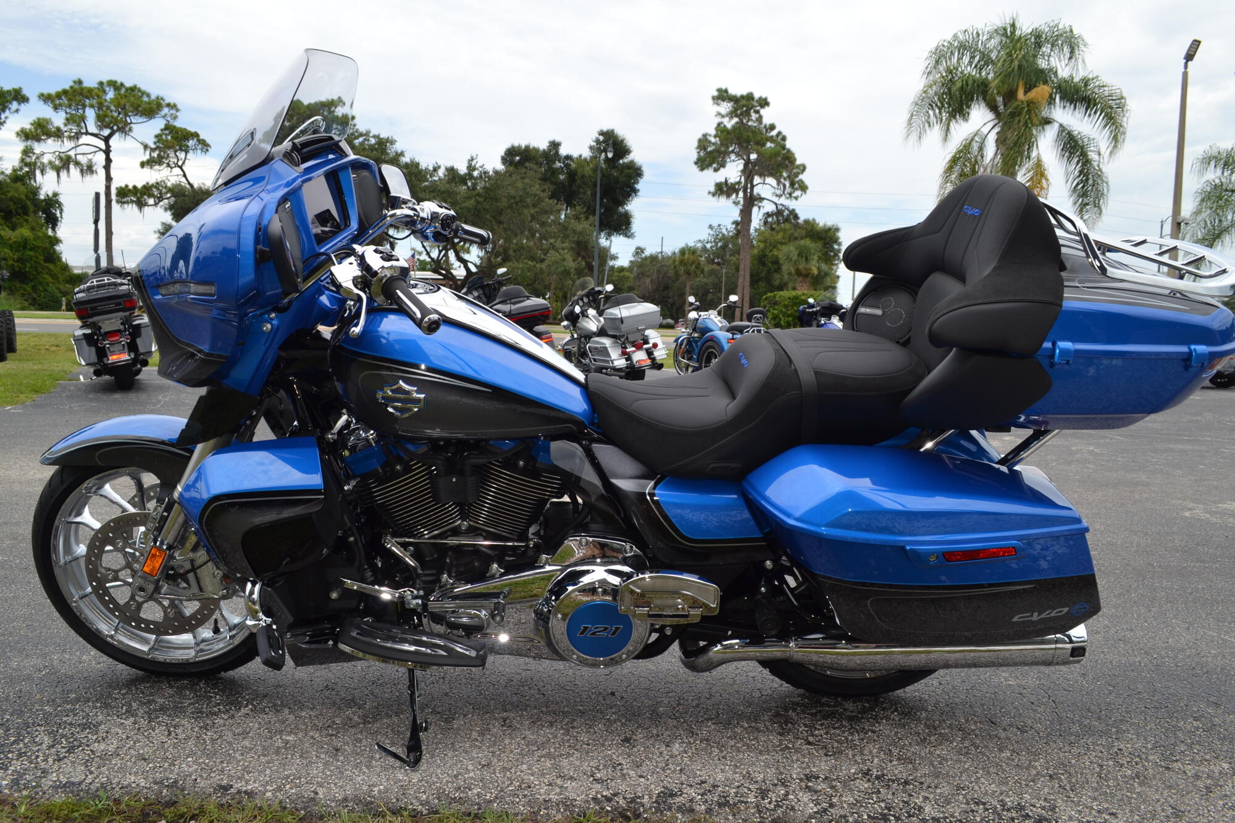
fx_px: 926
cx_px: 618
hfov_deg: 67.4
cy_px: 412
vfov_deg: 47.9
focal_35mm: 27
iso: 100
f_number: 7.1
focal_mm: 18
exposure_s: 1/200
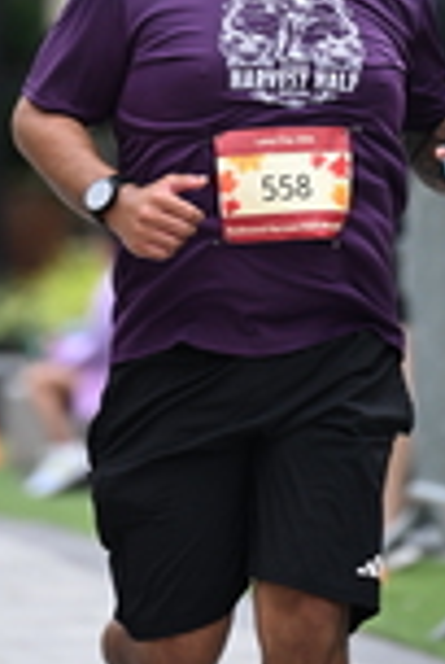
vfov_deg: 2.8
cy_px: -105
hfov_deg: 1.9
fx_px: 13344
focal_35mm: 723
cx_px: 177
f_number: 2.8
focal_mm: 200
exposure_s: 1/2500
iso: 640
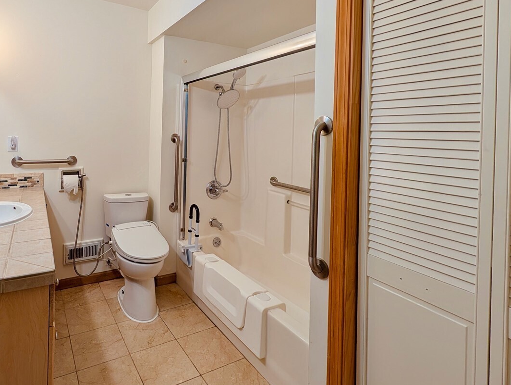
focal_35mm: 18
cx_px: 176
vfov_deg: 69.9
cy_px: 131
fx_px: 266
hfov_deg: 85.0
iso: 53
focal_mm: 2.02
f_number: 1.7
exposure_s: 1/120
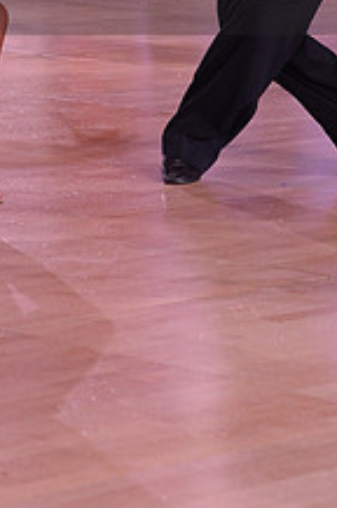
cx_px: 43
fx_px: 3197
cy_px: -42
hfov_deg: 6.0
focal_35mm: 227
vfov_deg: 9.0
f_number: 5
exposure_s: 1/250
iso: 2000
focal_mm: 85
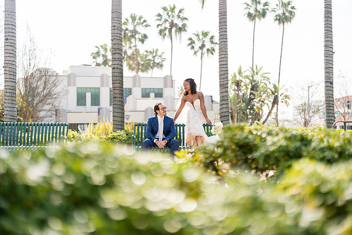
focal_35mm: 50
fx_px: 489
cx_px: 176
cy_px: 118
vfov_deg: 27.0
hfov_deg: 39.6
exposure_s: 1/4000
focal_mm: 50
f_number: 1.2
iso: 125
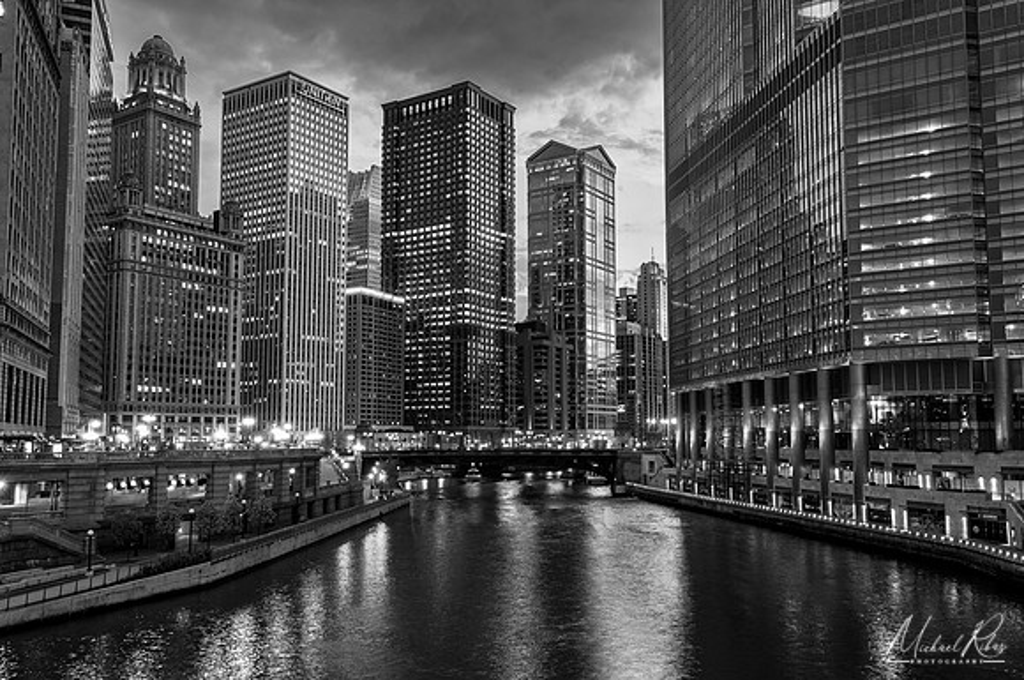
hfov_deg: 62.0
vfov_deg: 43.5
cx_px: 512
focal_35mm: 30
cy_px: 340
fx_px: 852
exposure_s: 1.3
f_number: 8
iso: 200
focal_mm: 20
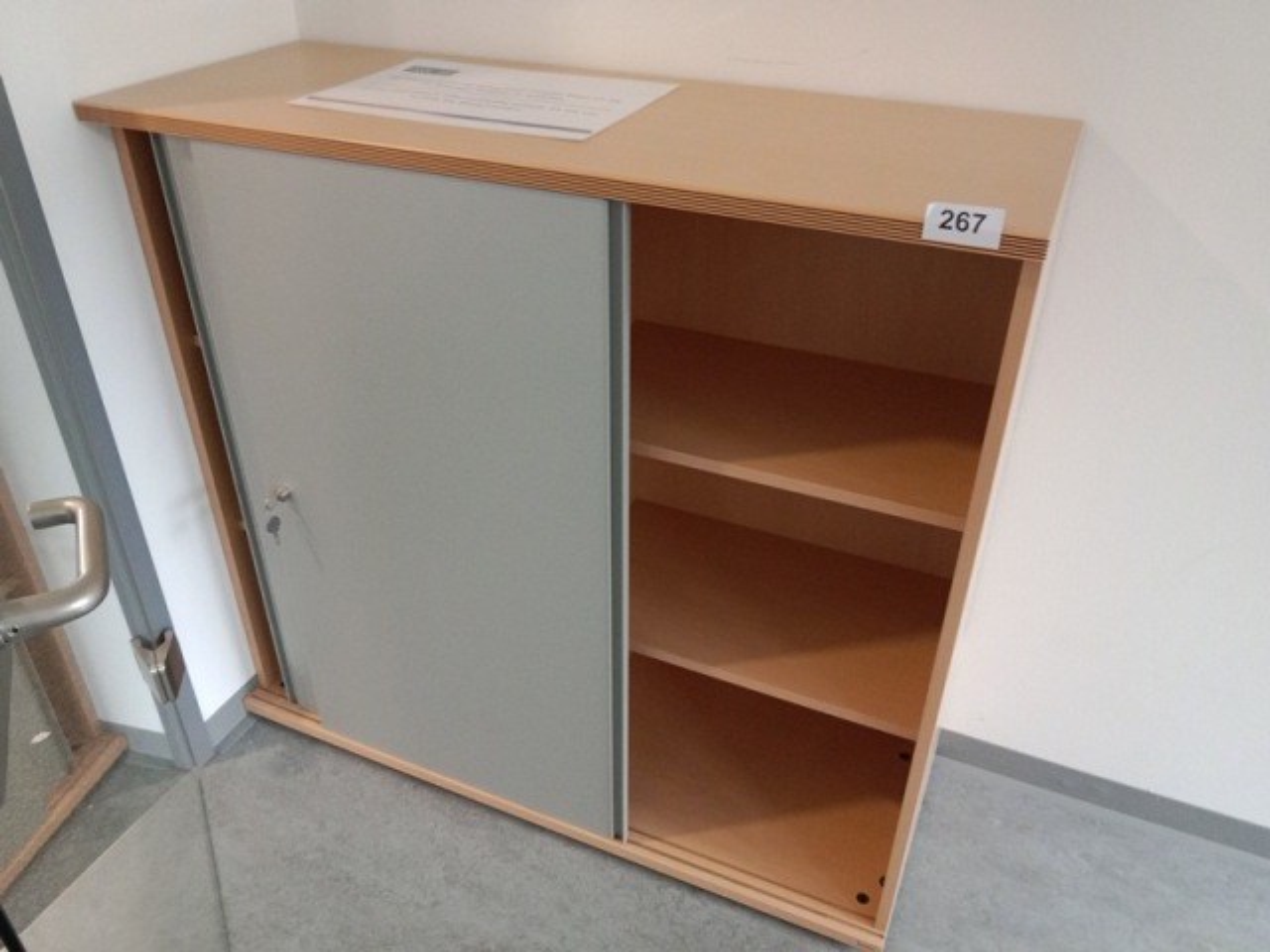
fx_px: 991
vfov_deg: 51.4
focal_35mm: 27
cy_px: 476
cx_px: 635
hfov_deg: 65.3
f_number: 2.2
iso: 574
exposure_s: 1/20
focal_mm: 3.65
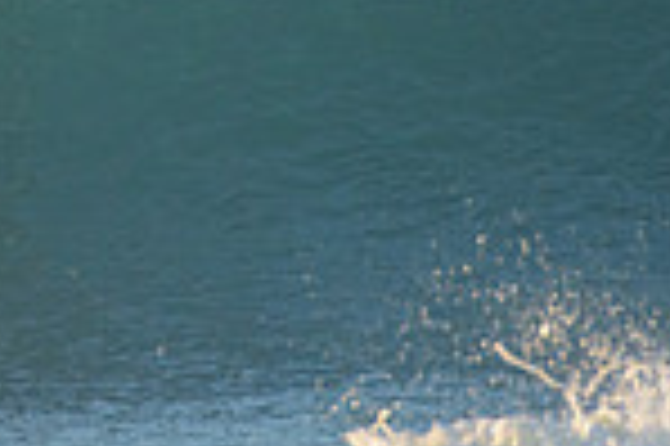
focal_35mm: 1950
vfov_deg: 0.7
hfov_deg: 1.1
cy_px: -124
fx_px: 36251
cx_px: 45
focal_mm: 500
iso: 1250
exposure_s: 1/2500
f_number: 5.6
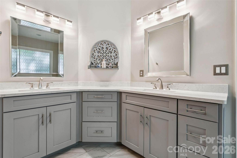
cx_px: 118
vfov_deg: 71.7
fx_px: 109
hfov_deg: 94.6
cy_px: 79
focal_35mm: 17
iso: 100
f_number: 13
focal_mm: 16.6
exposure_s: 1/1.67
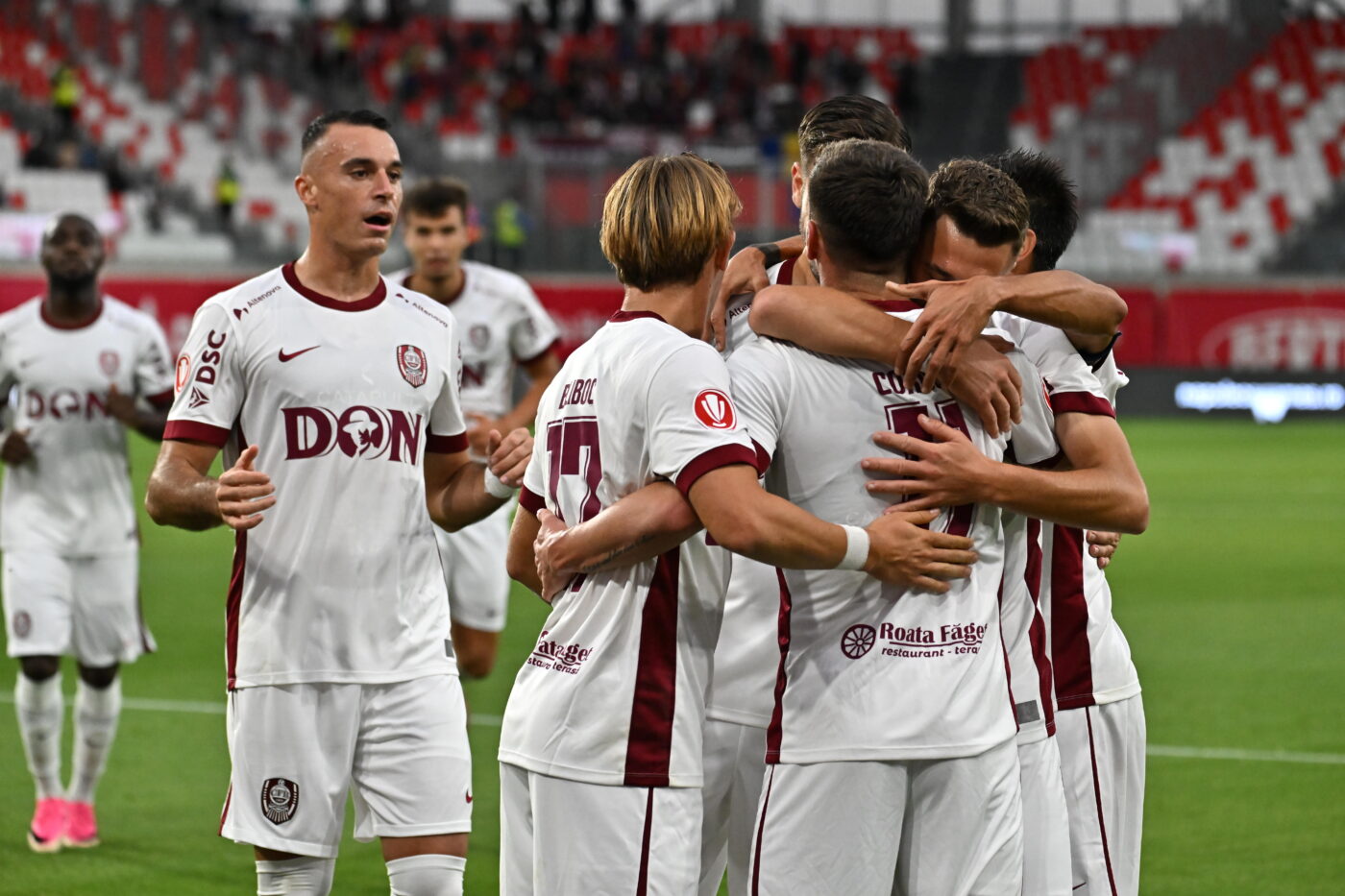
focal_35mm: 180
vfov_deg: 7.6
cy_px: 448
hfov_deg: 11.4
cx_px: 672
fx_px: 6724
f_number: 5.6
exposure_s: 1/1250
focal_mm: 180
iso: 4000
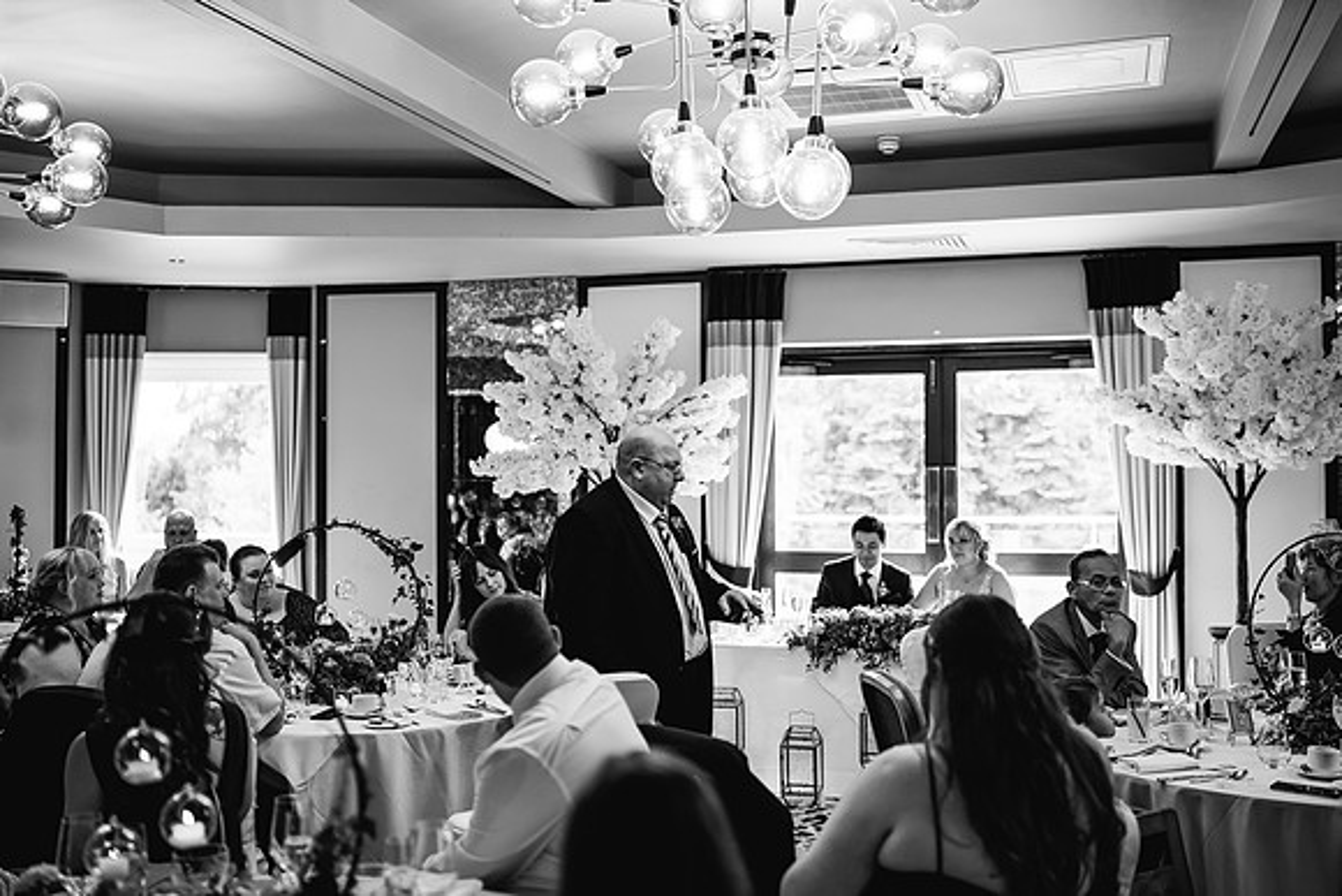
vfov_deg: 36.6
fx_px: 1352
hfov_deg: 52.8
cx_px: 671
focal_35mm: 36
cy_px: 448
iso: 250
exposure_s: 1/250
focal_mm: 35
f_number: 1.4
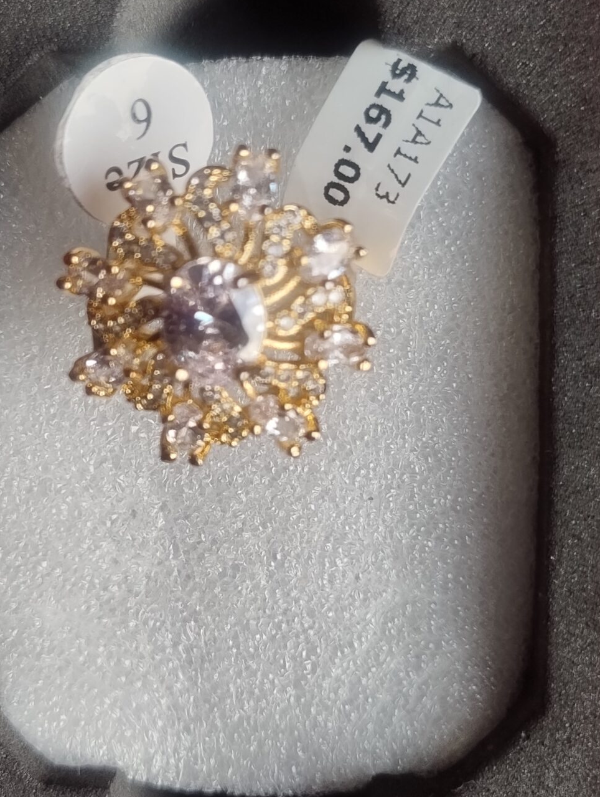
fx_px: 1106
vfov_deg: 39.6
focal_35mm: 48
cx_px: 240
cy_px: 371
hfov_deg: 30.3
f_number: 1.8
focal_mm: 5.56
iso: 221
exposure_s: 1/120
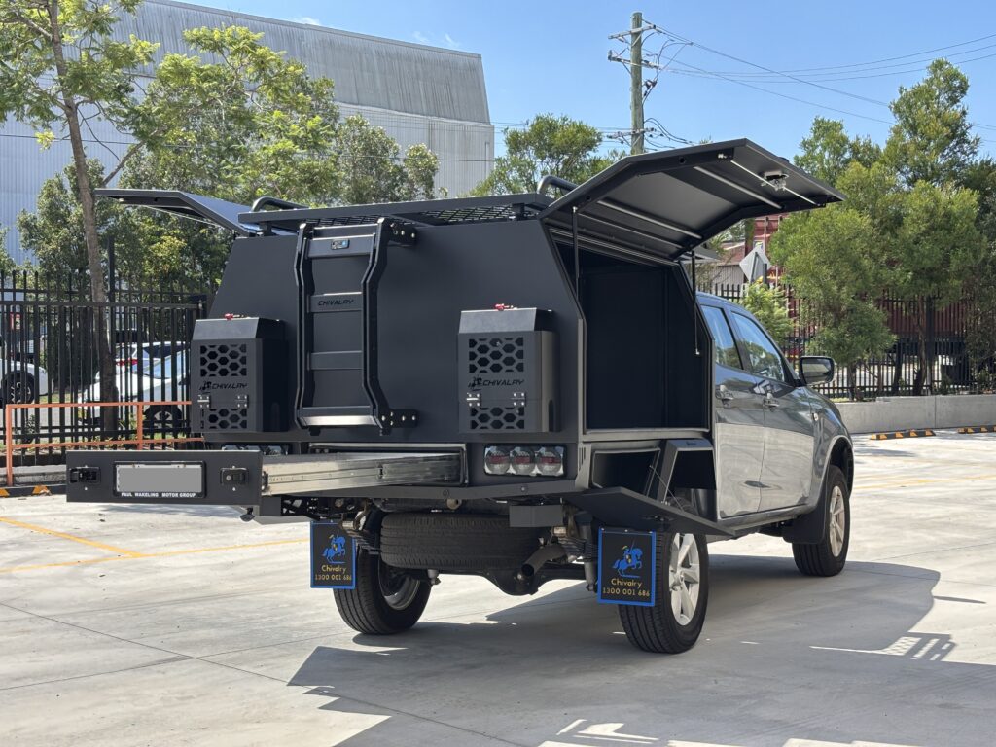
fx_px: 1496
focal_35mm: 52
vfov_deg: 28.0
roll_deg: -0.3
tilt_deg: -0.6
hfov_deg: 36.8
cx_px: 498
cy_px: 374
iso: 32
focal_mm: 5.96
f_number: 1.6
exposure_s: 1/1295
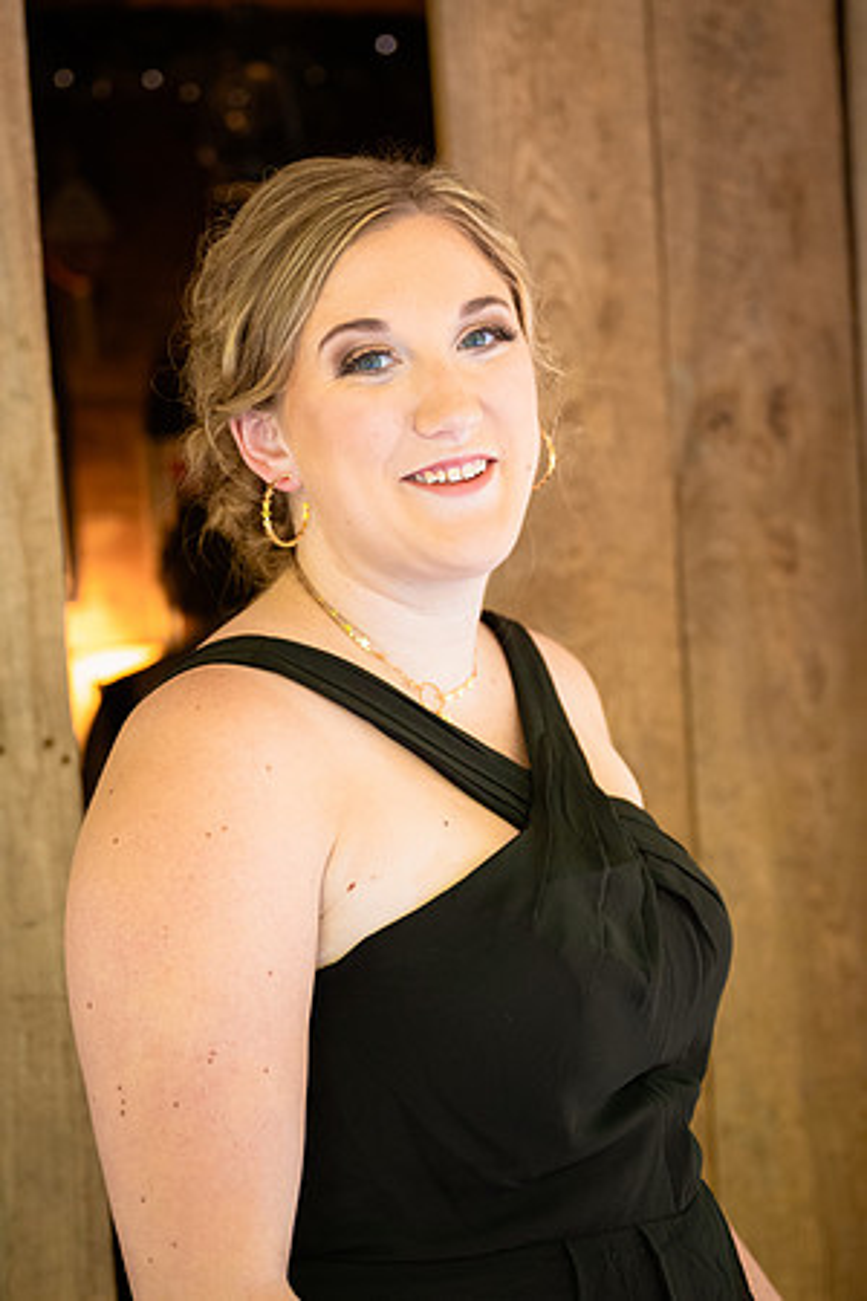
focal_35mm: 69
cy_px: 650
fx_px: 2492
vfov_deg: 29.2
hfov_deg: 19.7
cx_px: 434
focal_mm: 46
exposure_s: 1/200
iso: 1600
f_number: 2.8
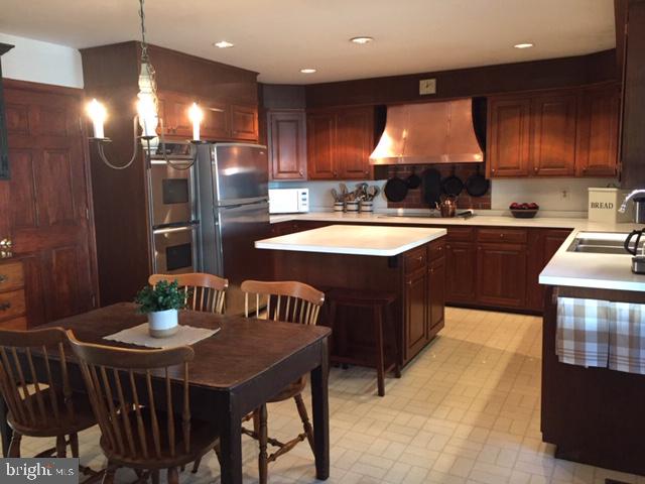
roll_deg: -0.1
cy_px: 242
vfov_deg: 48.2
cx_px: 322
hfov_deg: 61.7
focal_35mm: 29
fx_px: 540
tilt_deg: -6.3
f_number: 2.2
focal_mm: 4.15
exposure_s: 1/24
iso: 250
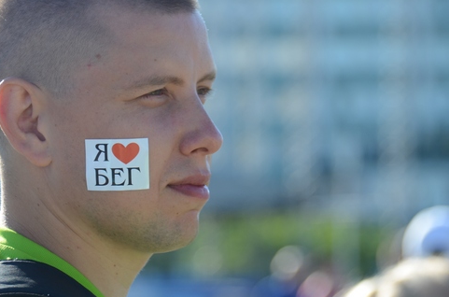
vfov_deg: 4.7
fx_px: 3603
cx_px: 189
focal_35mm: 290
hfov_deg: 7.1
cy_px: 144
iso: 250
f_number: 5.6
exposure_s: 1/500
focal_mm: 145
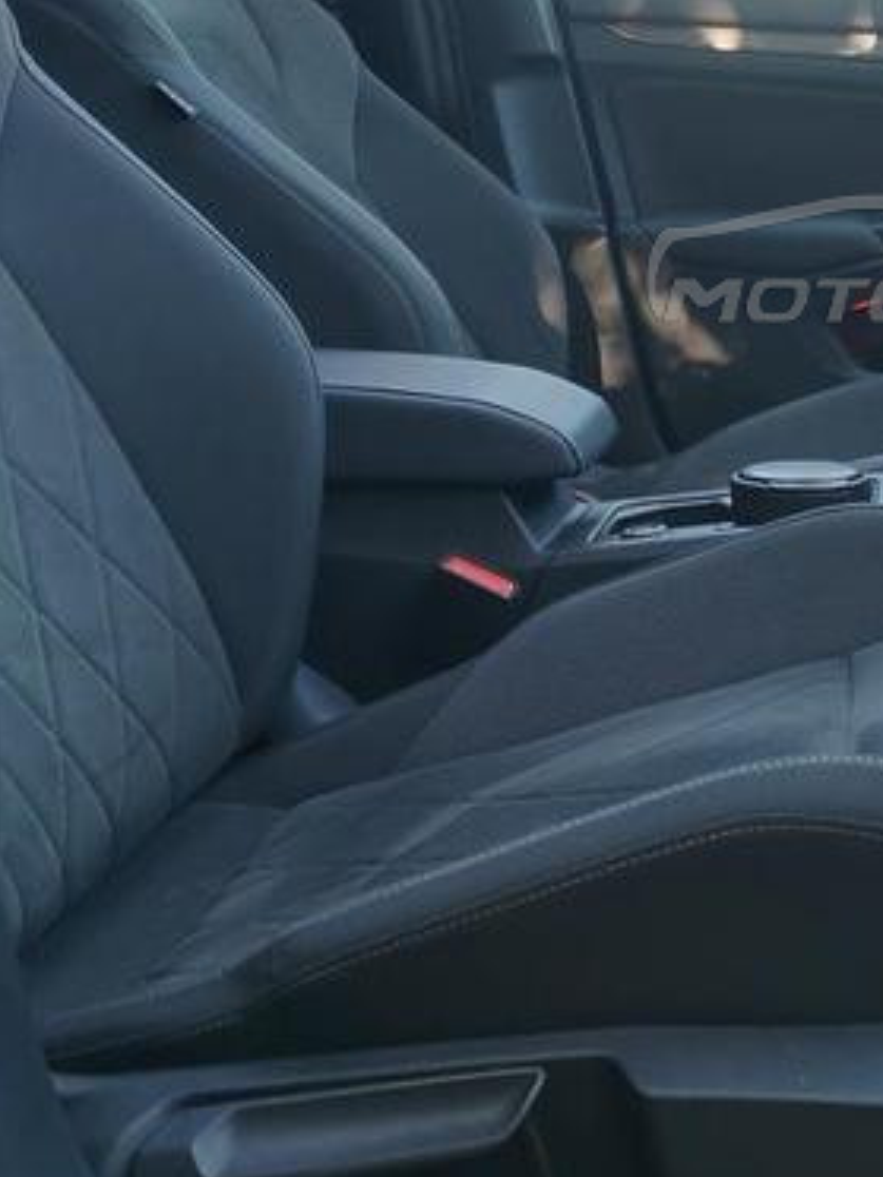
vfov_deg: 30.1
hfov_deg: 22.2
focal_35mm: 63
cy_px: 258
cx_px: 924
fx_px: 2143
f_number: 1.8
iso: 50
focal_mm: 5.58
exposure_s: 1/50
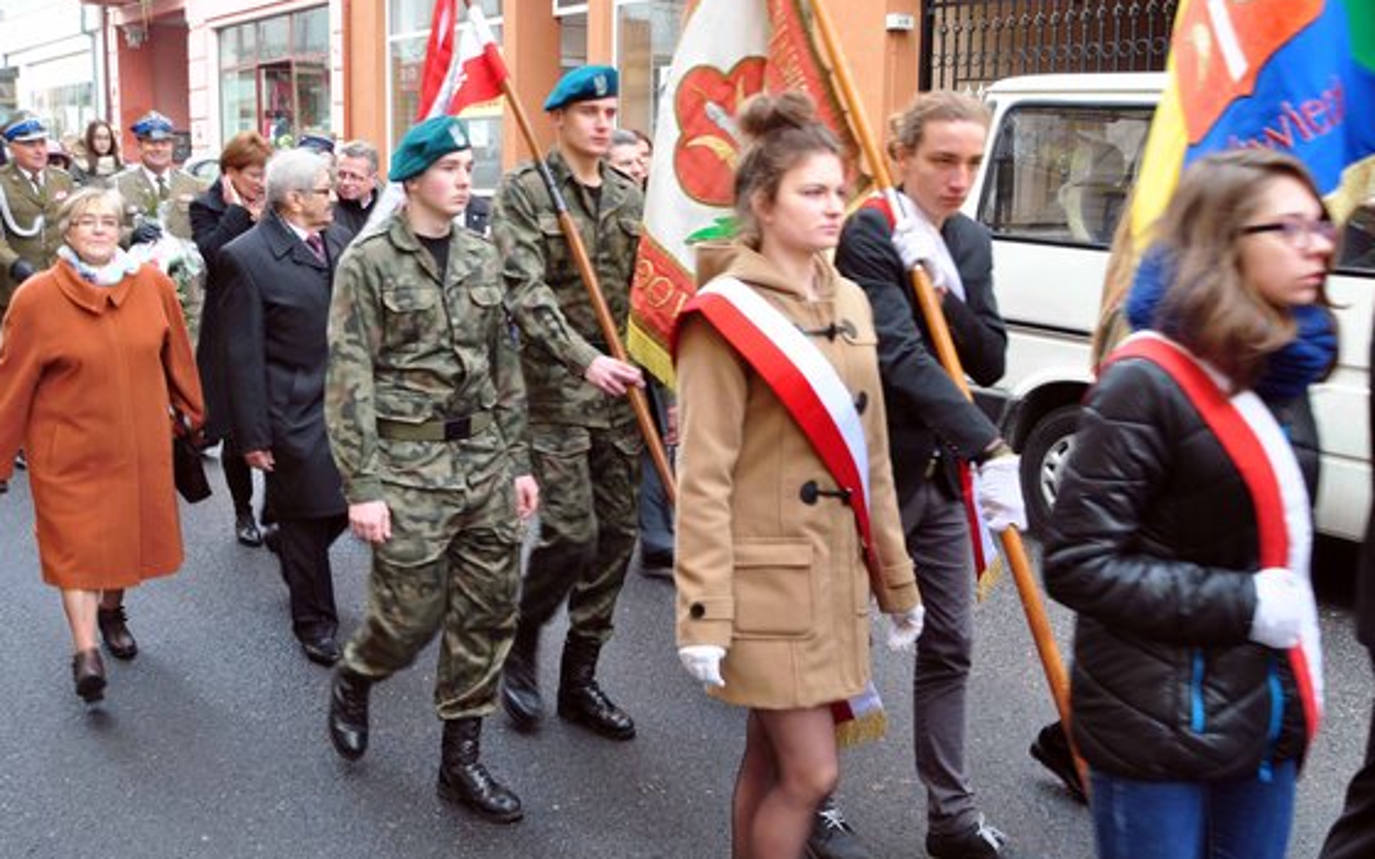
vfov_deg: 32.8
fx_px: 1461
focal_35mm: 39
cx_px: 602
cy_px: 425
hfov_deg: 50.3
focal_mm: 22
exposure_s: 1/60
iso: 400
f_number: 8
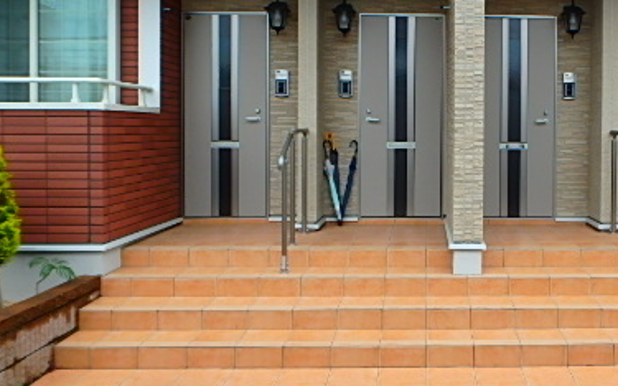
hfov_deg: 49.8
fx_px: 640
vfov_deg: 33.4
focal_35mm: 38
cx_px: 452
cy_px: 153
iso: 125
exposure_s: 1/320
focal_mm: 3.7
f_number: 3.5
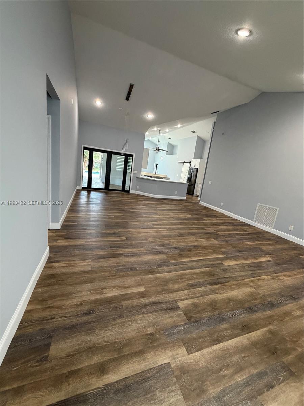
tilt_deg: -11.6
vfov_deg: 102.1
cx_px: 152
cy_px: 203
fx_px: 164
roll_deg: -8.7
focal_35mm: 14
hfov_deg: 85.7
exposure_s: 1/60
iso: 400
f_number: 2.2
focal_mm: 2.22
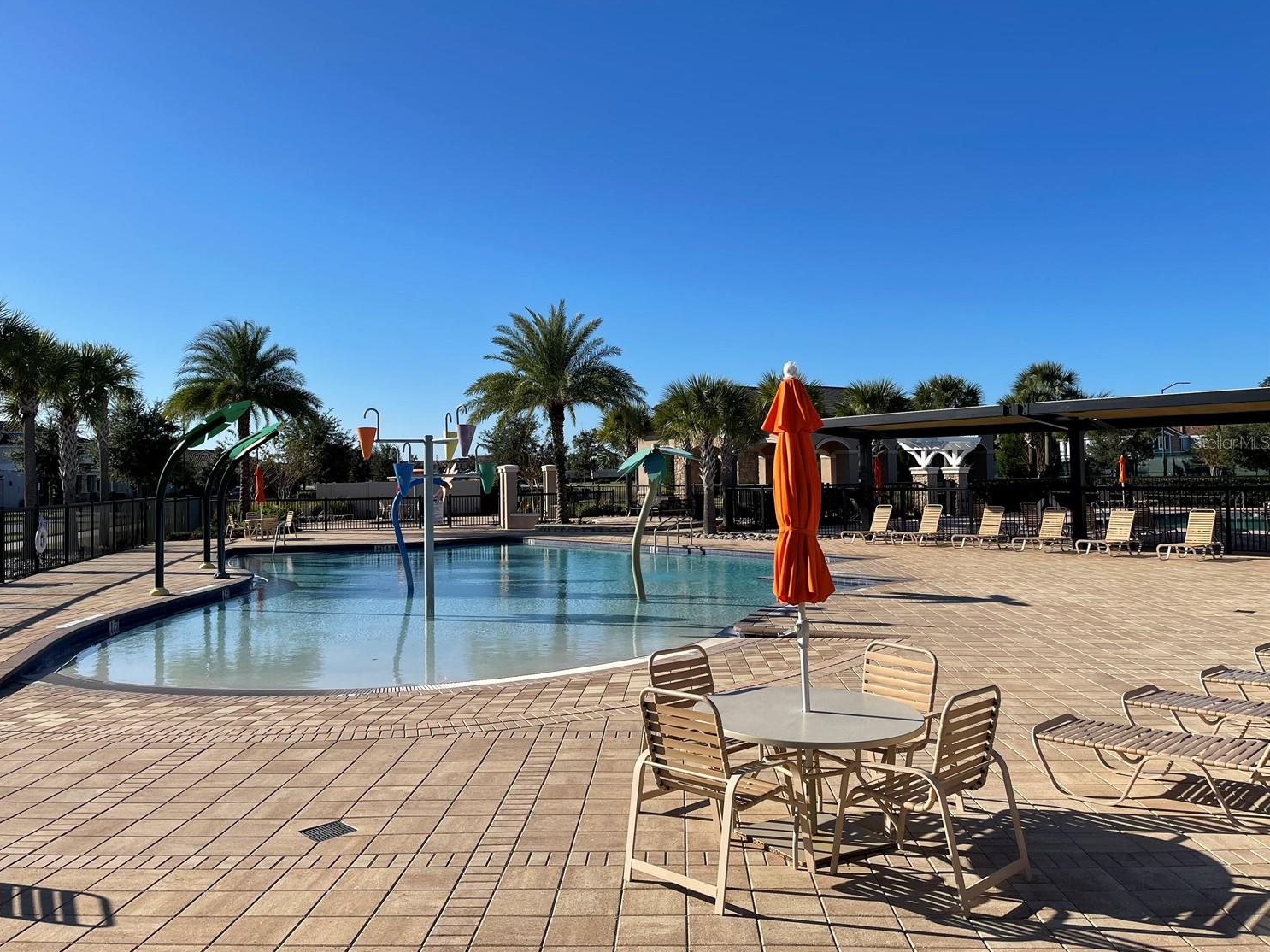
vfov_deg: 49.7
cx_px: 590
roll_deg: +0.6
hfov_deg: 63.4
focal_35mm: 28
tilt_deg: +0.7
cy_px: 442
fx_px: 1027
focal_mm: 5.1
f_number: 1.6
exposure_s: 1/4525
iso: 32
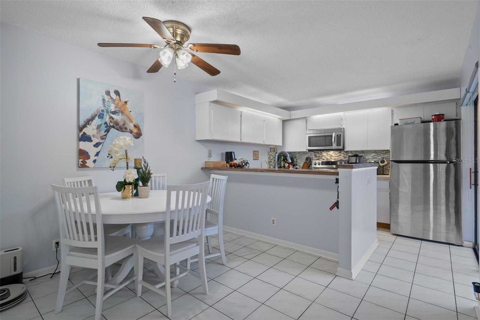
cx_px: 240
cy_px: 160
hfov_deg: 93.3
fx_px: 227
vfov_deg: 70.4
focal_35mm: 17
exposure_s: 1.6
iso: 320
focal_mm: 17
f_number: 8
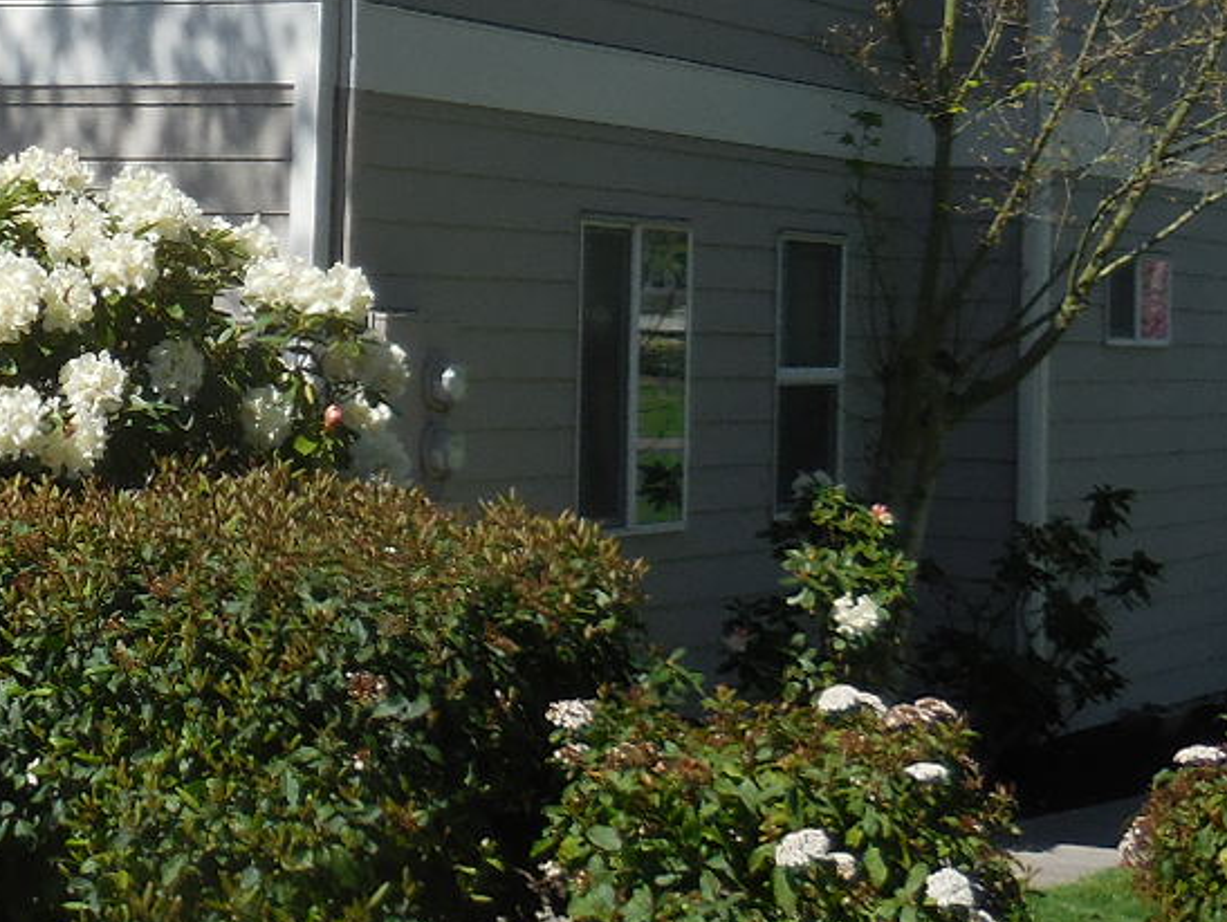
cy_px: 108
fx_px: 4044
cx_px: -52
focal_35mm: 114
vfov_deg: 12.9
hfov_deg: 16.8
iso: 125
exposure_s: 1/1250
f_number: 3.9
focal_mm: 7
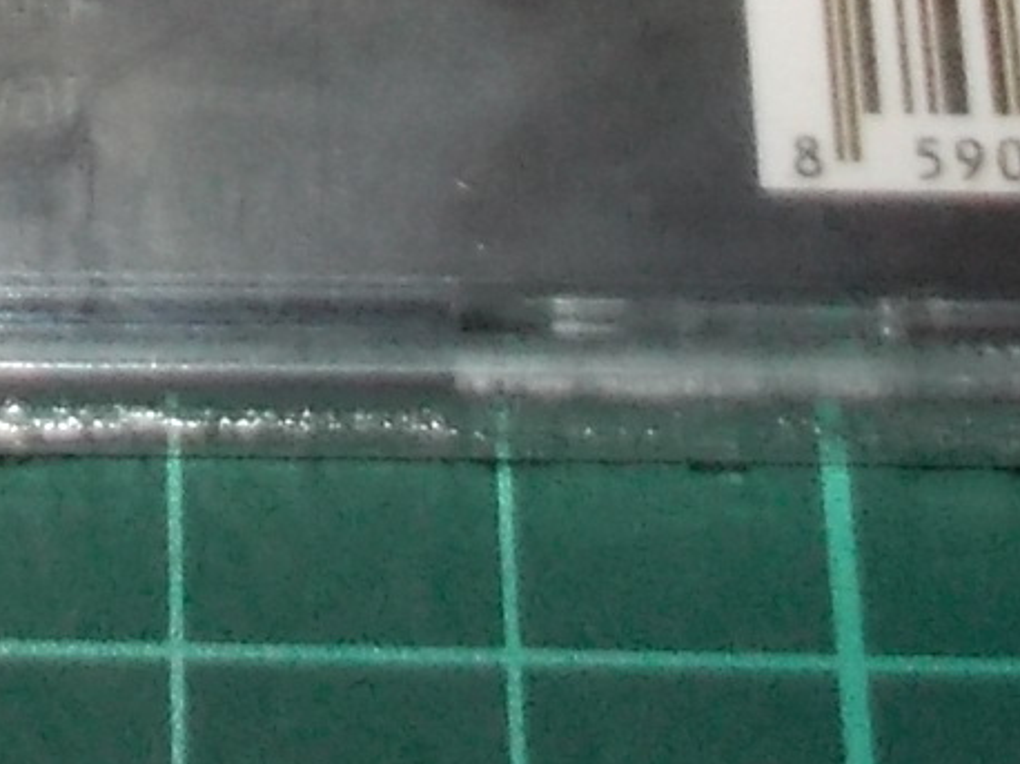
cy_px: -1000
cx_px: -134
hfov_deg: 13.4
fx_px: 4241
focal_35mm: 144
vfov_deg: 9.3
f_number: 3.3
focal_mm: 4.1
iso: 200
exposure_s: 1/30
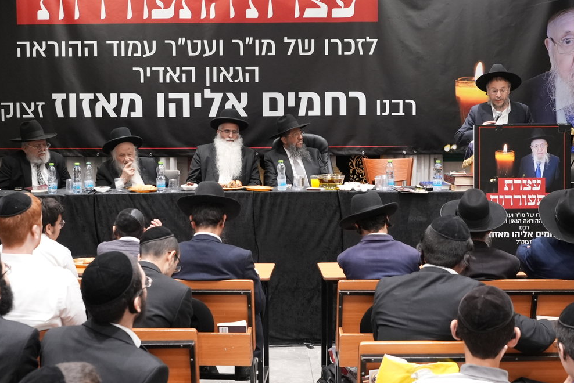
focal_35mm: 51
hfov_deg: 38.8
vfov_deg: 26.5
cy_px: 169
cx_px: 270
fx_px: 814
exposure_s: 1/200
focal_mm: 36
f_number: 6.3
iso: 6400
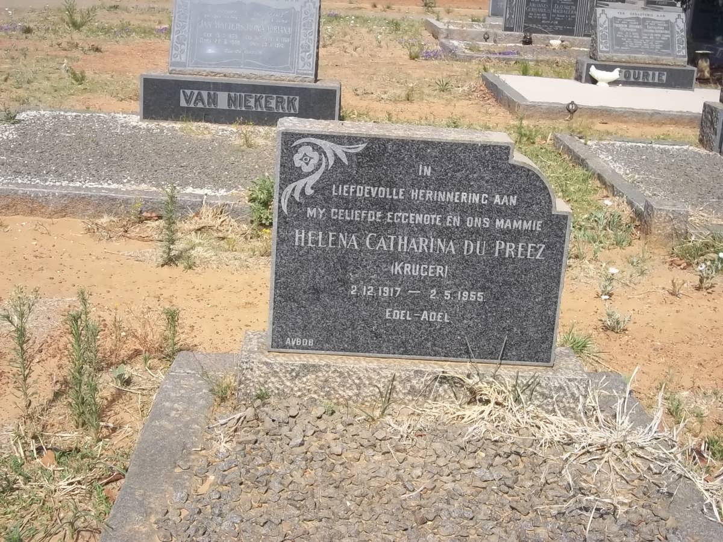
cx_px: 362
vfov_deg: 29.1
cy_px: 271
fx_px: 1044
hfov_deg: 38.2
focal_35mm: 50
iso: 80
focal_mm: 8.8
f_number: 7
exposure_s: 1/250
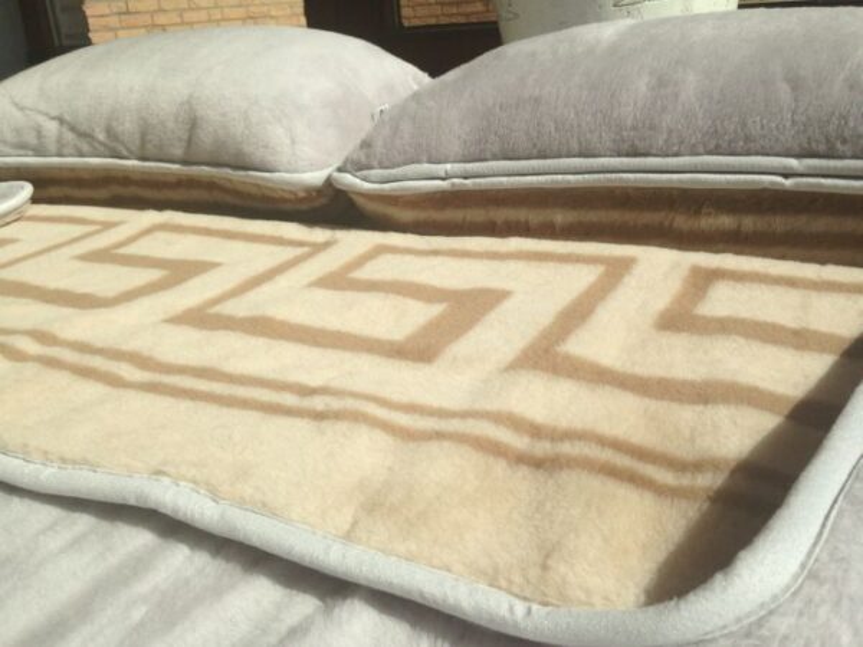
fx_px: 823
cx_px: 432
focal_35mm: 33
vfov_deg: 42.9
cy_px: 324
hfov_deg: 55.4
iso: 50
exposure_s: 1/2088
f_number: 2.4
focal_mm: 4.13
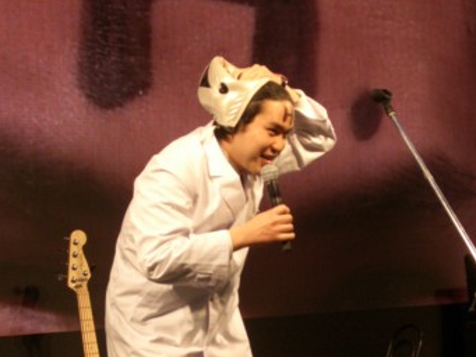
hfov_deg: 17.0
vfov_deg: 12.8
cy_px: 163
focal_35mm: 116
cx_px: 233
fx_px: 1596
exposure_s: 1/100
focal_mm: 14.6
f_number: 4.4
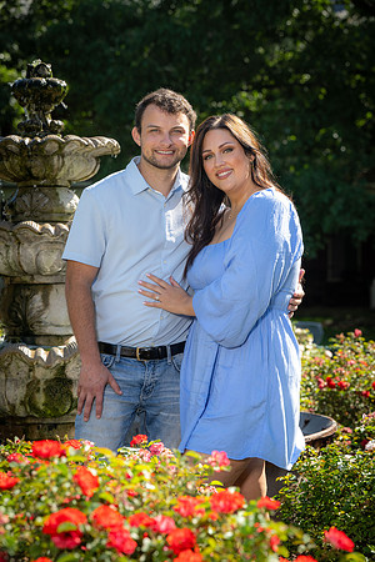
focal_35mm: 105
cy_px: 281
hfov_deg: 13.0
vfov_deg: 19.5
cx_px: 188
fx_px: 1640
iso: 100
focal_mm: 105
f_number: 6.3
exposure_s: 1/160
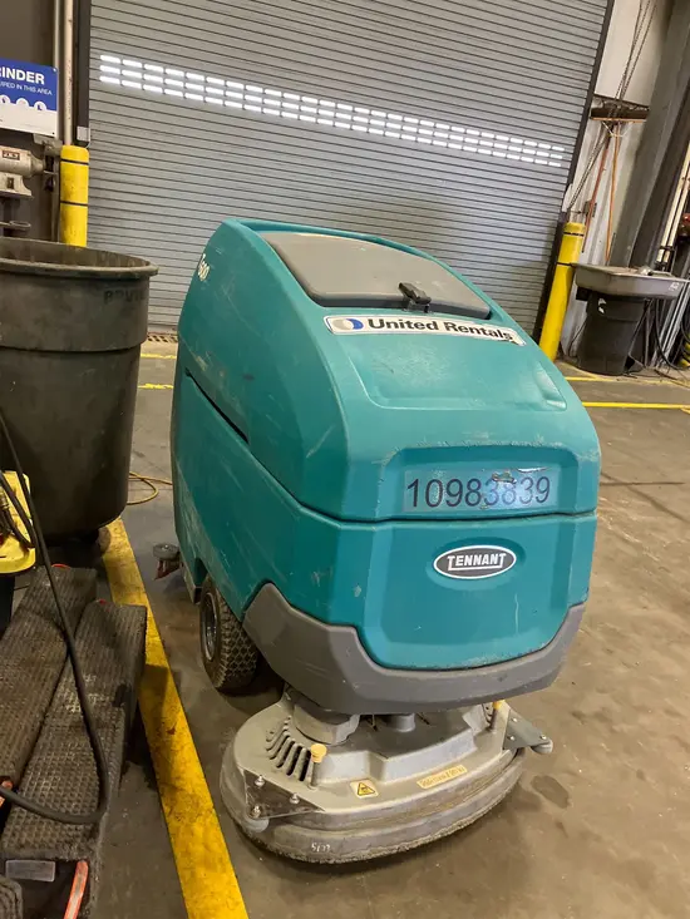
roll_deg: -8.8
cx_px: 345
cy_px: 460
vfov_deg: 63.4
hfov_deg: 49.8
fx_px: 744
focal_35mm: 28
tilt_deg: -18.8
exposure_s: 1/60
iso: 320
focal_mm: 3.99
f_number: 1.8
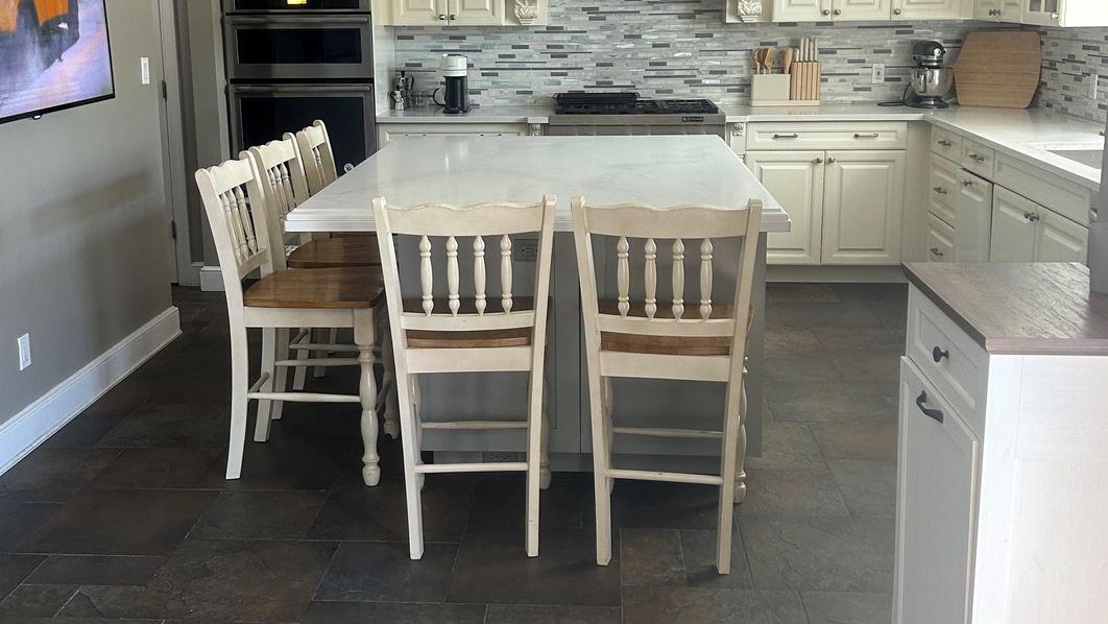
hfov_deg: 50.5
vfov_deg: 29.6
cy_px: 223
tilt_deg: -10.9
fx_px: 1175
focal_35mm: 40
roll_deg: +0.2
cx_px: 537
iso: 125
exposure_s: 1/92
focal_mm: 5.7
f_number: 1.5
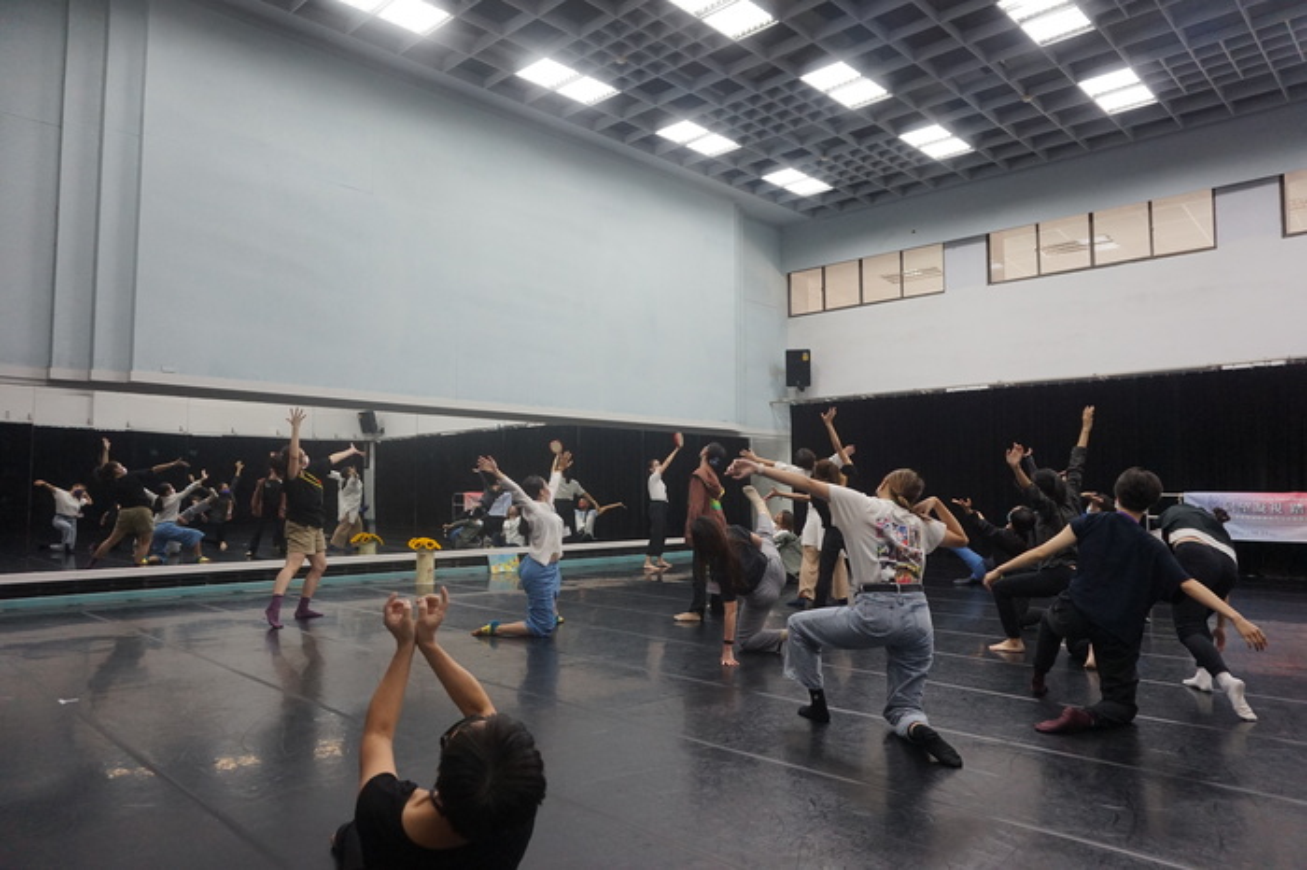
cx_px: 654
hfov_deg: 73.8
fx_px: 871
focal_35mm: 24
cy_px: 435
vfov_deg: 53.1
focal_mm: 16
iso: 1000
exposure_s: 1/160
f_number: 4
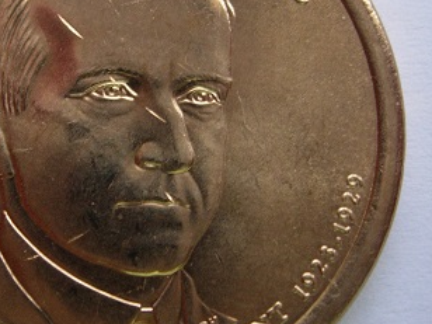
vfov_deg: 18.4
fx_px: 998
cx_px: 104
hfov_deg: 24.1
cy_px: 137
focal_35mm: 80
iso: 115
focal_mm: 7.8
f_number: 2.8
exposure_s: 1/32
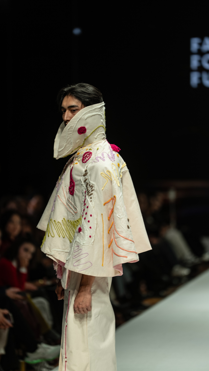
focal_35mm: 187
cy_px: 185
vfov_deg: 11.5
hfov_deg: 6.5
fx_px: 1842
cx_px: 121
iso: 200
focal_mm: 178.4
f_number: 2.8
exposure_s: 1/320
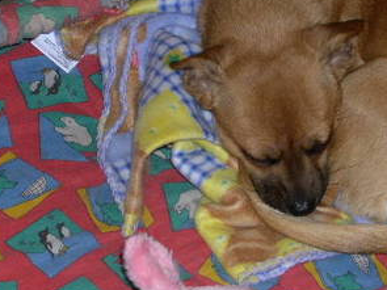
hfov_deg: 11.4
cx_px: 266
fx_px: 1933
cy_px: 153
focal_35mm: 173
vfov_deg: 8.6
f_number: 4.8
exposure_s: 1/60
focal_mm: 21.6
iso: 160
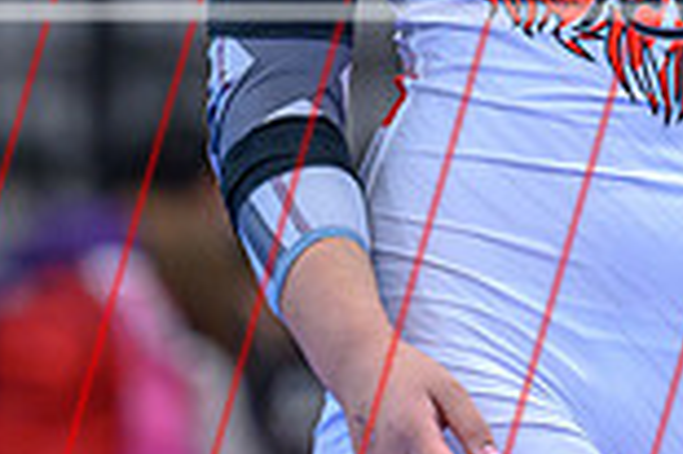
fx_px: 13949
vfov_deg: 1.9
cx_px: 636
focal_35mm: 736
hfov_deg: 2.8
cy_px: -89
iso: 2200
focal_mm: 165
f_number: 2.8
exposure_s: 1/800
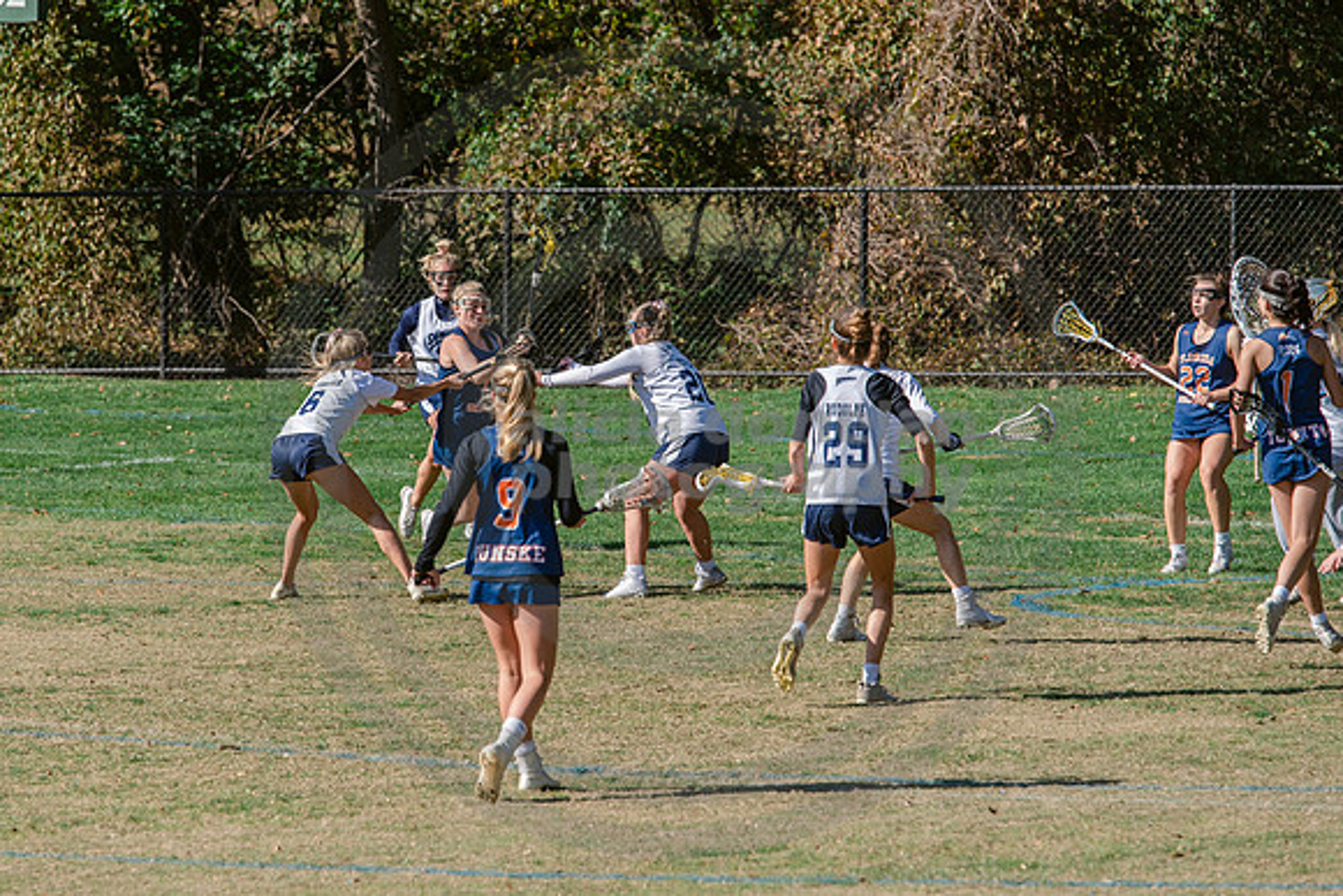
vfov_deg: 5.3
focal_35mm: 257
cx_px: 536
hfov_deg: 8.0
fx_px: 9589
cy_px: 358
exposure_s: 1/1600
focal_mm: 200
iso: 250
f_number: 5
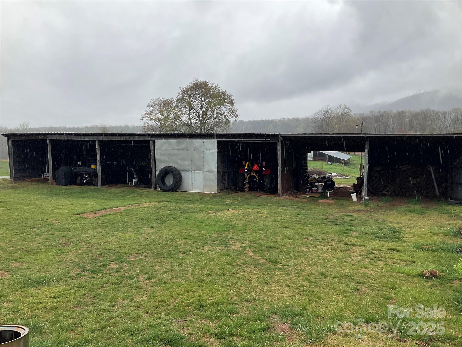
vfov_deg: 48.2
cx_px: 231
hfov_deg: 61.7
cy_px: 174
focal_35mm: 29
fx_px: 387
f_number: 1.8
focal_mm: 3
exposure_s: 1/299
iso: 16
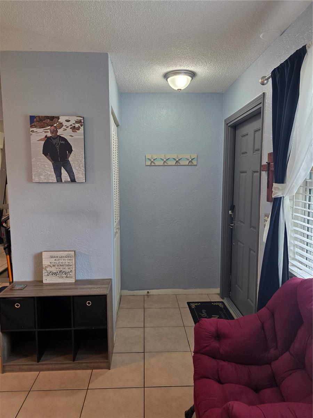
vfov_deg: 73.9
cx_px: 156
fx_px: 277
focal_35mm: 23
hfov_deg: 58.9
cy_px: 209
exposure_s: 1/120
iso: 200
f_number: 1.7
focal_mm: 6.3
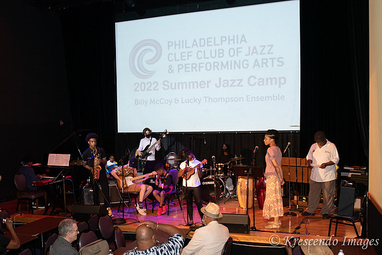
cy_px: 147
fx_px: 388
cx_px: 173
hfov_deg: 52.3
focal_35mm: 37
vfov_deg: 36.3
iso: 3200
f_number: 5.6
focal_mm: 28
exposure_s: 1/125
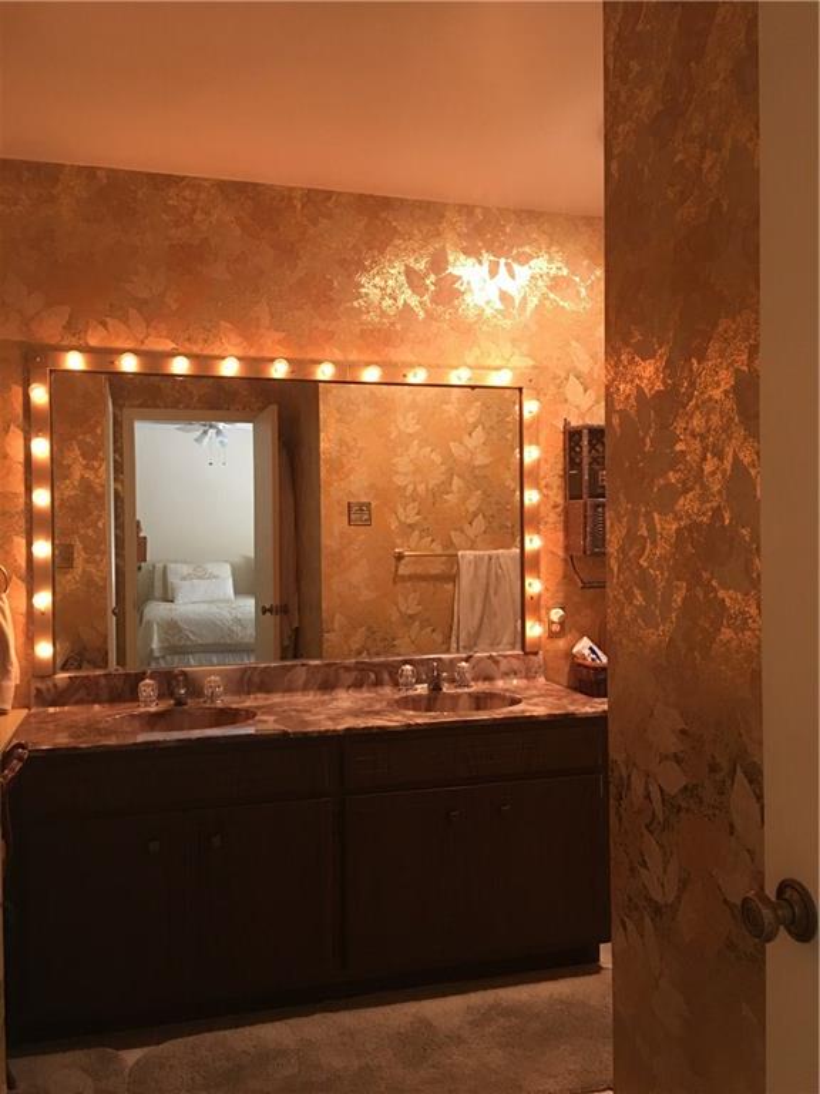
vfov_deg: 61.7
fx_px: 916
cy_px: 547
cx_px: 410
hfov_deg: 48.2
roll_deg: +0.7
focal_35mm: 29
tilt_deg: -0.7
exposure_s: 1/15
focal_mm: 4.15
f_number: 2.2
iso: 100
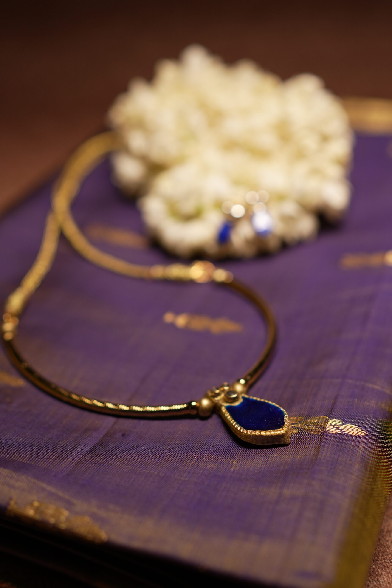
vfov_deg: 38.2
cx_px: 196
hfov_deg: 26.0
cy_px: 294
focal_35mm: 52
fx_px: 849
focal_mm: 35
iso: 400
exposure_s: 1/320
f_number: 2.2
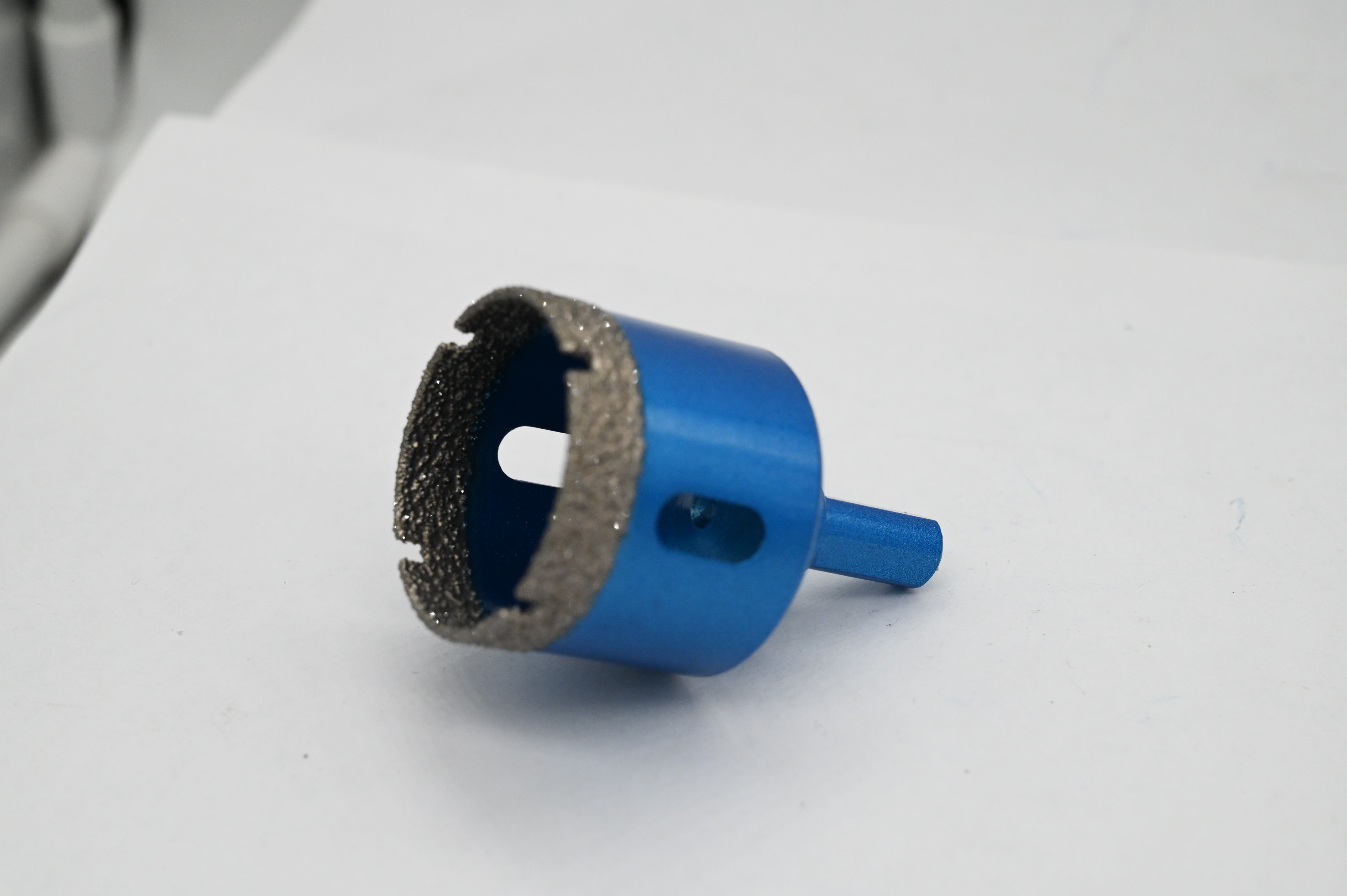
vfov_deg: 19.4
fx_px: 2617
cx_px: 674
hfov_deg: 28.9
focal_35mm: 70
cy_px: 448
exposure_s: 1/1250
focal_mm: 70
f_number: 8
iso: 3600
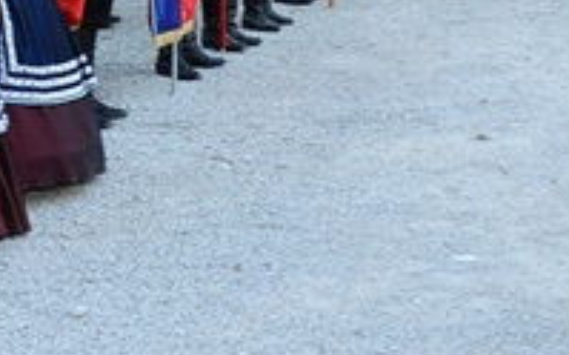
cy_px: -163
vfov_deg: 10.3
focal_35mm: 123
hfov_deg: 17.0
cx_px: 240
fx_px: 1906
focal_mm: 30
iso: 3200
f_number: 5.6
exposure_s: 1/60
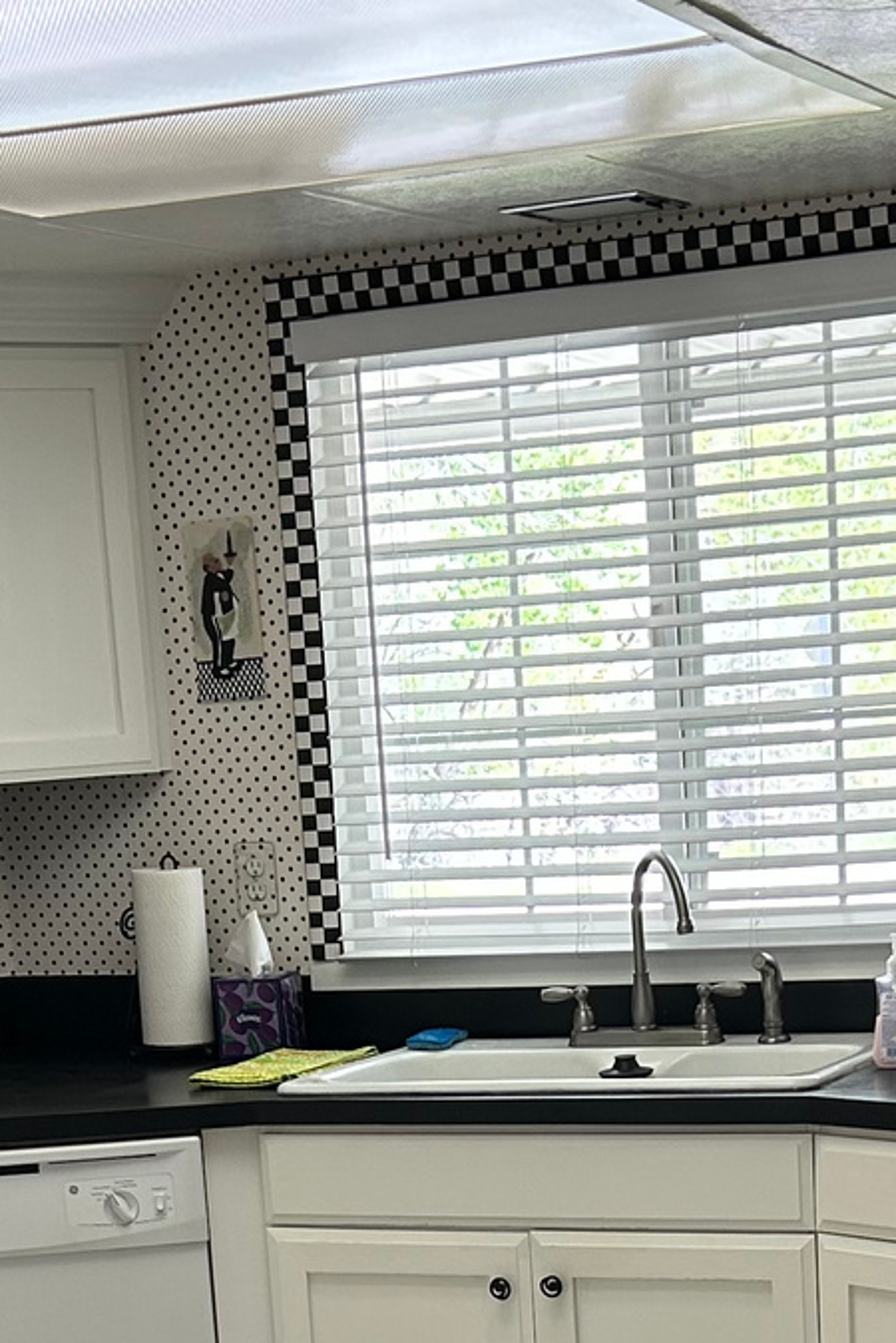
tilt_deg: -13.4
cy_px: 1387
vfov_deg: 23.6
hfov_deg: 16.7
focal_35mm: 82
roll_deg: +3.6
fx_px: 3061
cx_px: 454
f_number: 1.5
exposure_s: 1/60
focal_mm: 5.7
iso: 64
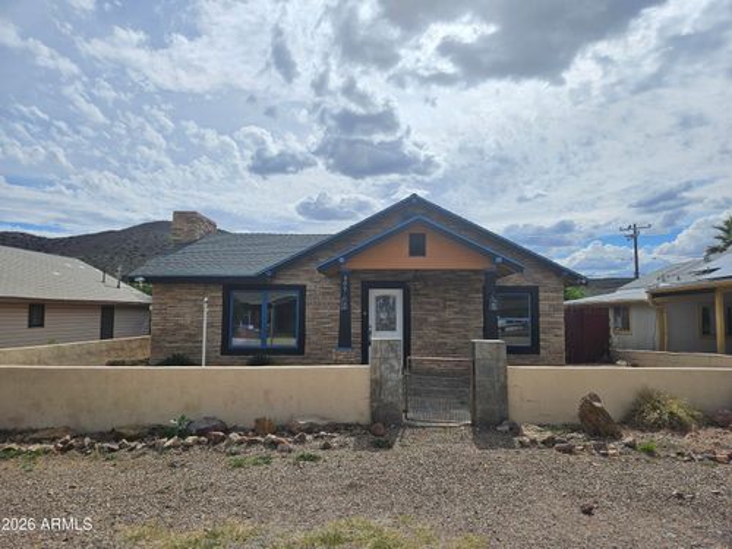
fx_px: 486
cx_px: 366
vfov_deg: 58.9
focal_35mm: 23
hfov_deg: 73.9
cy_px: 274
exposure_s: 1/4847
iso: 25
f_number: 1.8
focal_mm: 5.4
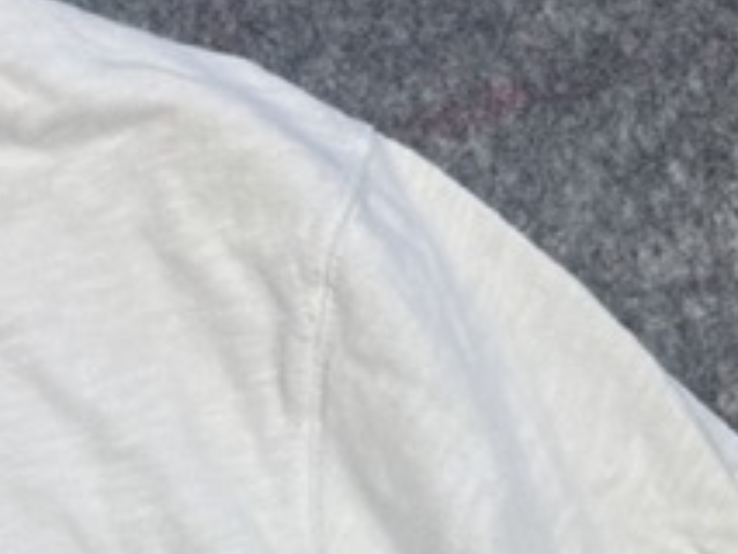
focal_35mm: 144
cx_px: -471
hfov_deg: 12.8
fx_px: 3072
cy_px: 1420
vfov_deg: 9.1
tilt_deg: -65.9
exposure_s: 1/231
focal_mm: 6.76
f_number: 1.78
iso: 64
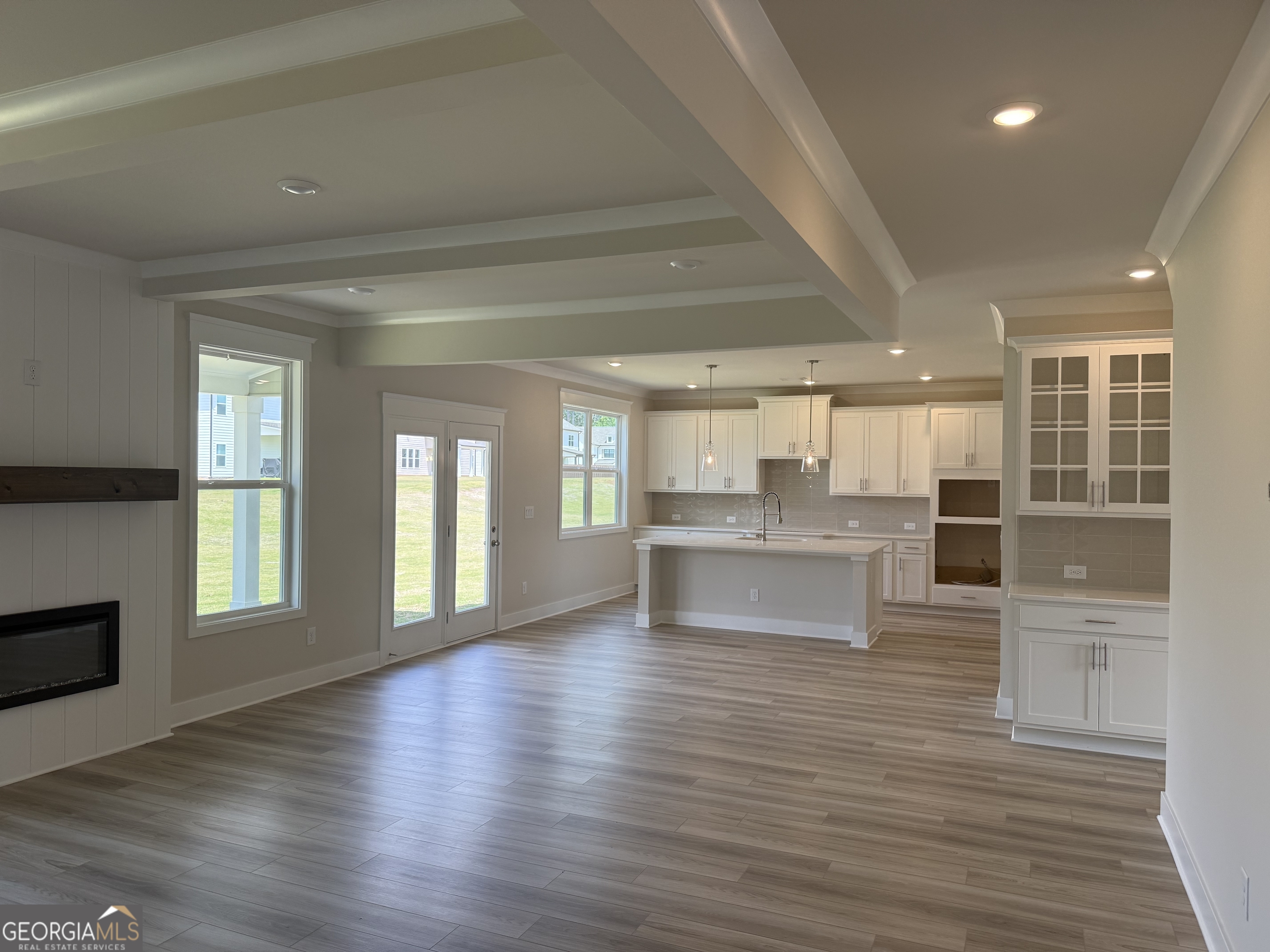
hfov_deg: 71.6
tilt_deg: +0.4
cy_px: 476
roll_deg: -0.6
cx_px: 635
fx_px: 881
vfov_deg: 56.8
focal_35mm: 24
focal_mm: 6.76
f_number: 1.78
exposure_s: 1/327
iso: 100
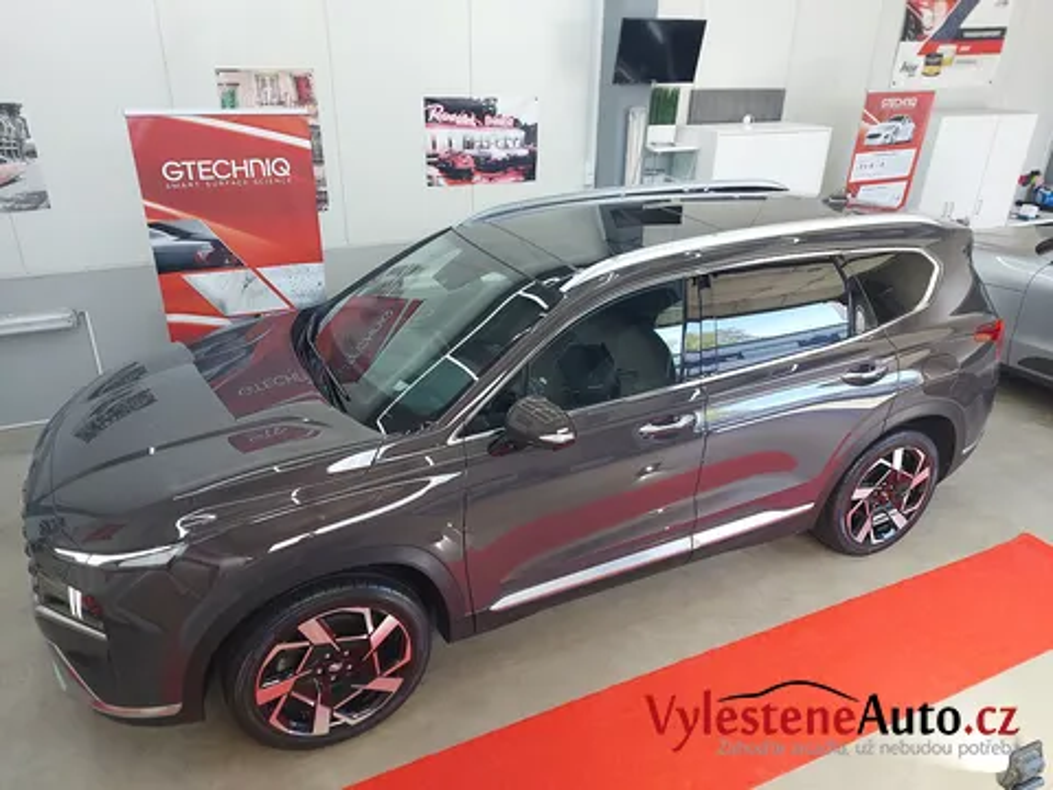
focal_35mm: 24
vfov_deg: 56.8
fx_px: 730
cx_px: 526
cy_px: 395
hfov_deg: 71.6
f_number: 1.8
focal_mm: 5.23
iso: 64
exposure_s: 1/50
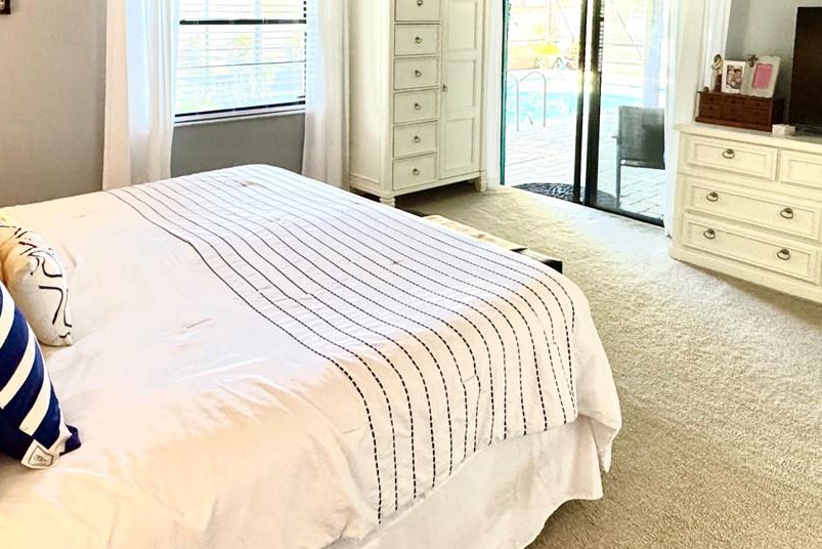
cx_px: 381
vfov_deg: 42.0
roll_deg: -0.8
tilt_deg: -6.0
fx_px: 662
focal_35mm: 29
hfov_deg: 63.6
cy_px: 74
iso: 320
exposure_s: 1/120
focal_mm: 2.22
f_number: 2.2
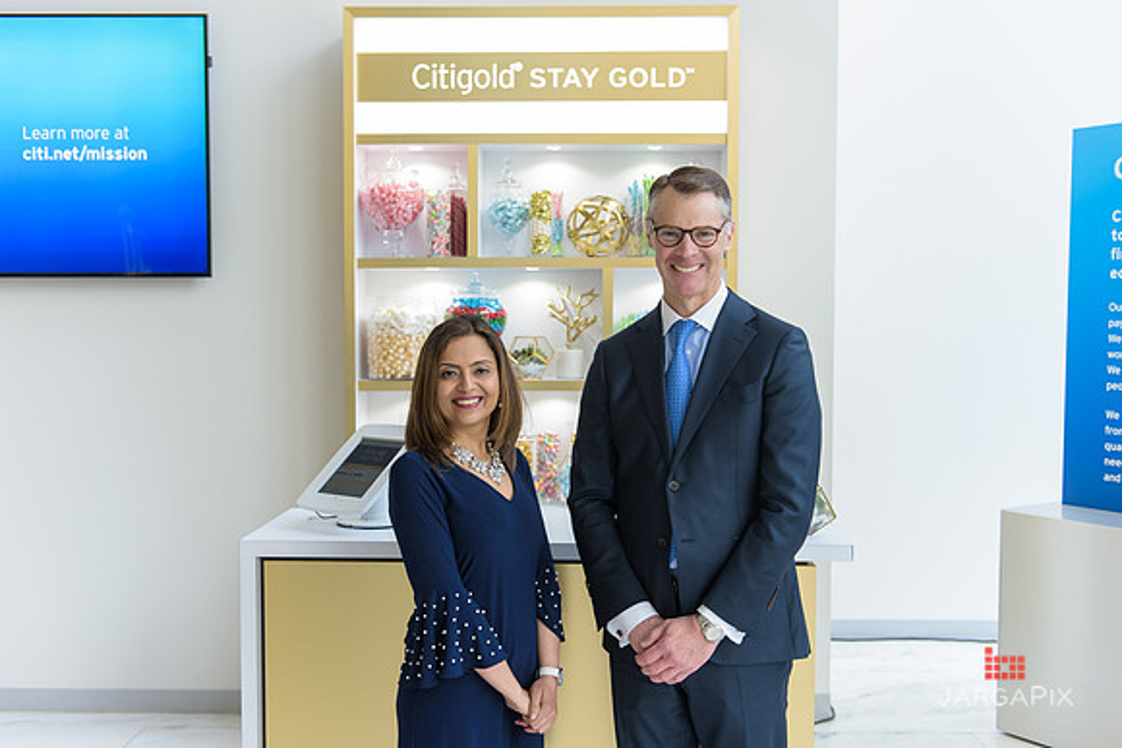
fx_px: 1185
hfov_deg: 50.7
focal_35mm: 38
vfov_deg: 35.1
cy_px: 374
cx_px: 561
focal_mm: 38
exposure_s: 1/200
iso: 1000
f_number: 3.2
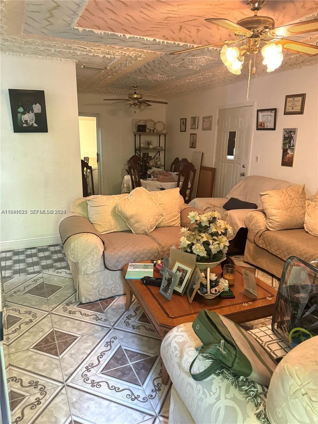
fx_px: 294
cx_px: 159
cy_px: 212
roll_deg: +0.1
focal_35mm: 24
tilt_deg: -12.9
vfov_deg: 71.6
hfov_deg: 56.8
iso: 800
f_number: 1.78
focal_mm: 6.76
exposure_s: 1/60
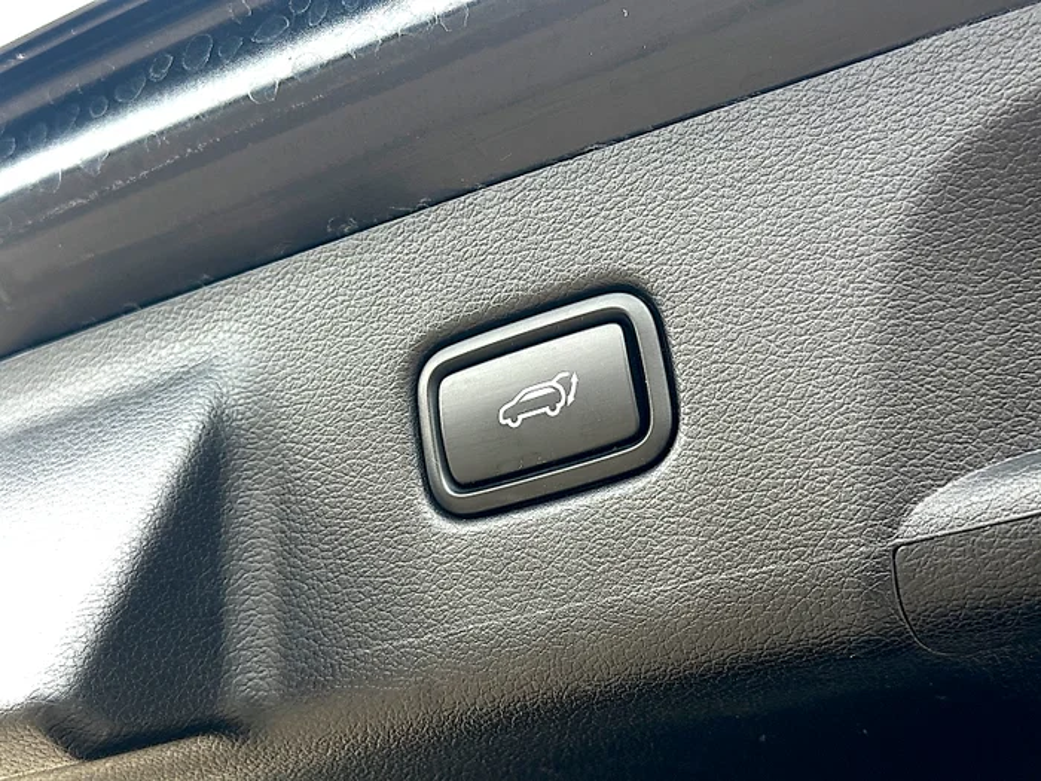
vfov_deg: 30.3
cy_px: 390
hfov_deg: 39.7
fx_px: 1443
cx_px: 520
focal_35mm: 48
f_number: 1.78
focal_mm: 6.86
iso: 50
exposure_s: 1/204
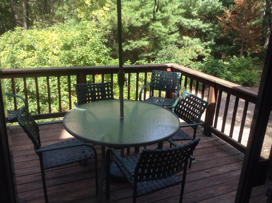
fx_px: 259
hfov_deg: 55.4
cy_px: 102
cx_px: 136
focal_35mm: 33
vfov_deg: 42.8
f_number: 2.4
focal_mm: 3.3
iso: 25
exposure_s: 1/159
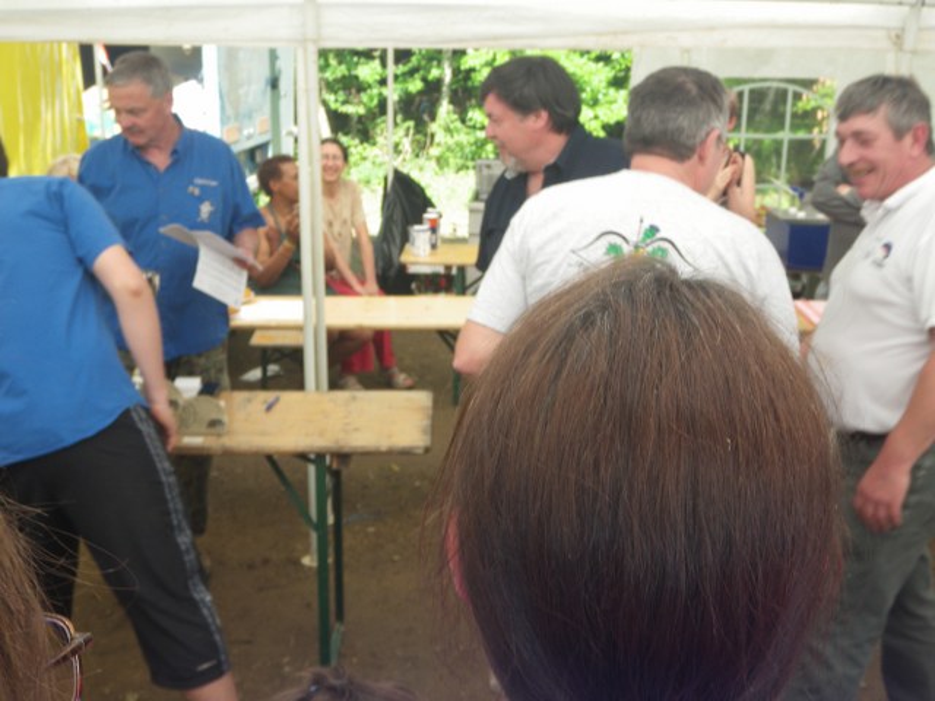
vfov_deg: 34.3
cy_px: 350
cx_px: 468
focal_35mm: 42
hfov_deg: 44.8
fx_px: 1134
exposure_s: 1/80
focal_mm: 7.5
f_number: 4.2
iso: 64
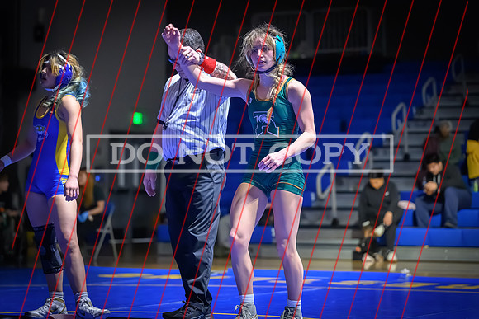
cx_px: 210
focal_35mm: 110
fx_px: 1466
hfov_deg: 18.6
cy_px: 140
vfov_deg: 12.4
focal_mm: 98
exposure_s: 1/500
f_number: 2.8
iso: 12800
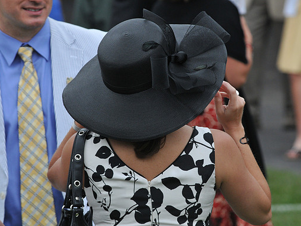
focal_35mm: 491
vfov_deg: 3.0
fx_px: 4271
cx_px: 159
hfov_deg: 4.0
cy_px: 113
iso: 800
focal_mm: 300
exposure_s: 1/800
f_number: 9
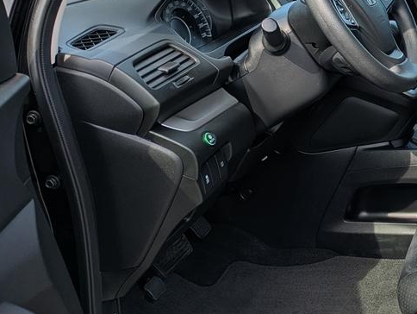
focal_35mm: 66
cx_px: 498
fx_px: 796
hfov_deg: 26.2
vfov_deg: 21.8
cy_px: 35
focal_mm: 5.43
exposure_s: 1/1225
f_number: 1.89
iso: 49
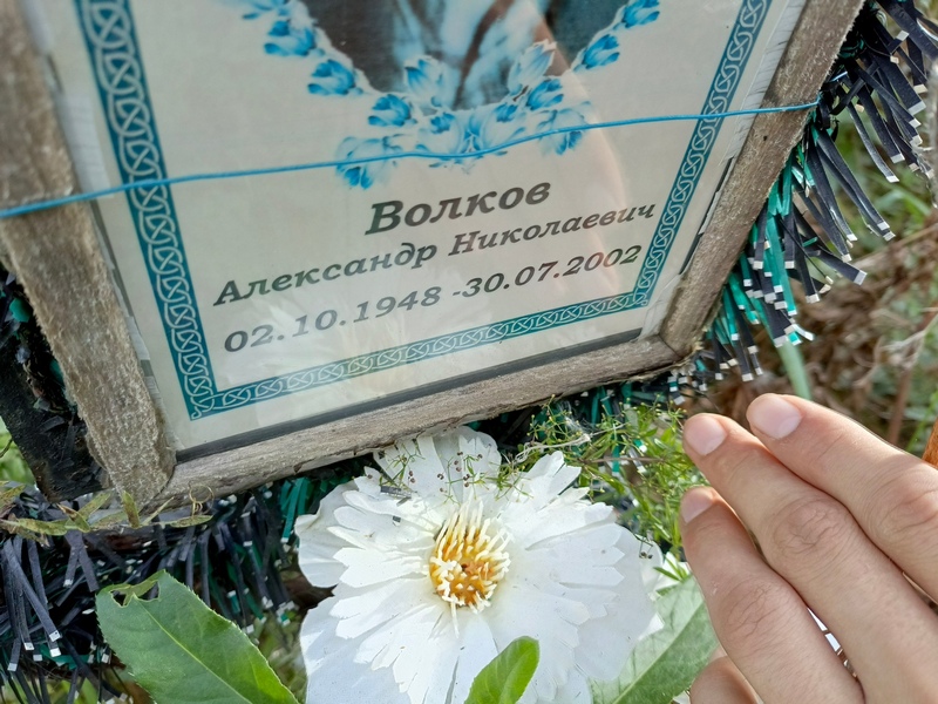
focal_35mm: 25
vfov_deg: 54.9
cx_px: 469
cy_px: 352
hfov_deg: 69.4
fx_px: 677
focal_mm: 4.76
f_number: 1.69
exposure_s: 1/188
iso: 112
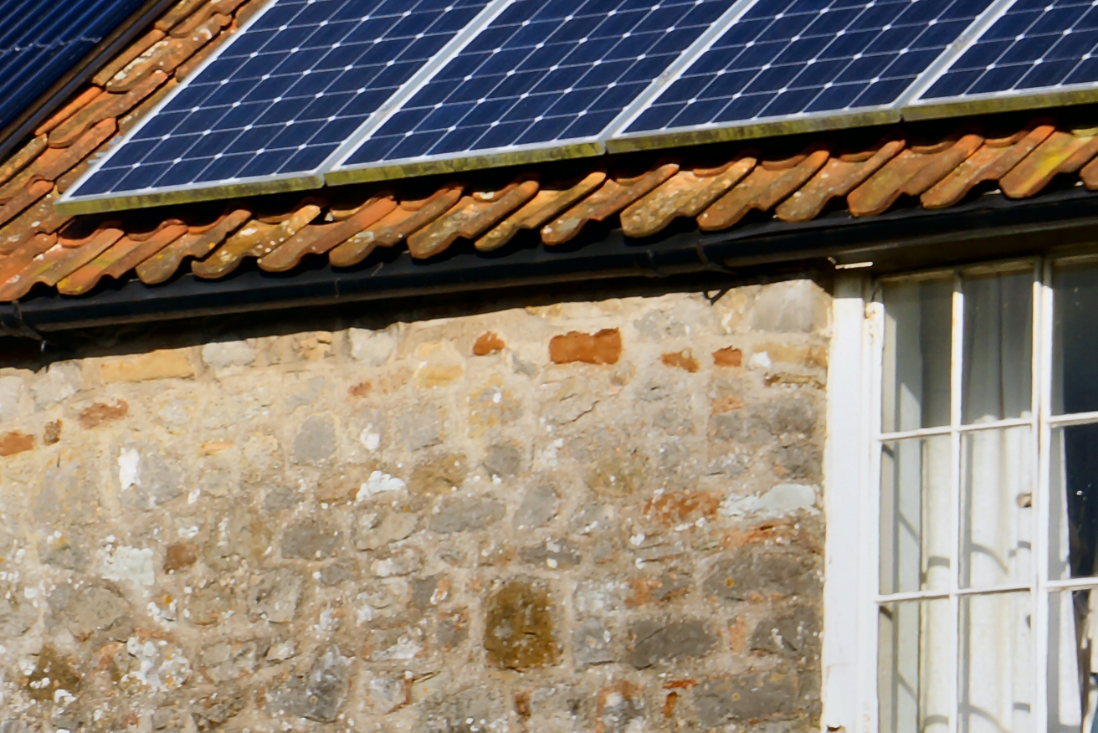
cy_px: 0
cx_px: 167
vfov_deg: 3.8
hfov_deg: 5.7
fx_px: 11095
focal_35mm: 364
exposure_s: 1/250
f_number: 8
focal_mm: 75
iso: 50
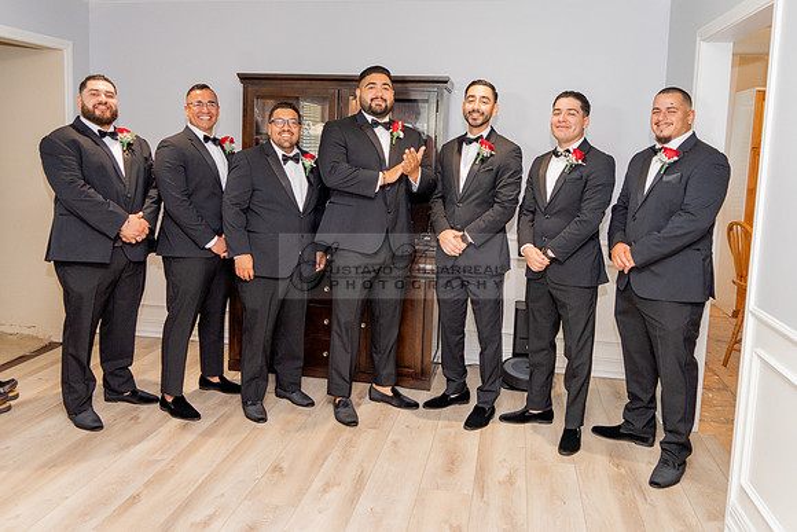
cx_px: 386
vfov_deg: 42.3
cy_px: 231
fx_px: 686
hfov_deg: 60.3
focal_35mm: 31
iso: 640
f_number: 4
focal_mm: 24
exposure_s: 1/160
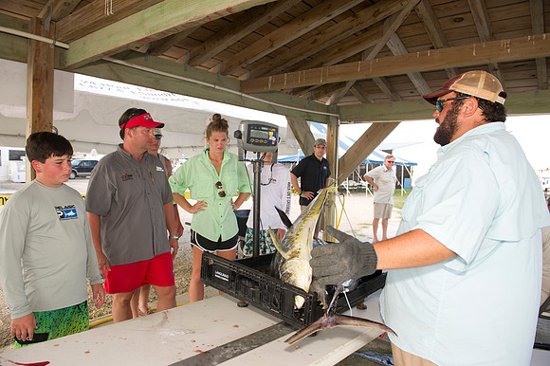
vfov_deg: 53.1
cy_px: 183
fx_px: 366
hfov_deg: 73.8
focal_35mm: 24
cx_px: 275
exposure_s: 1/250
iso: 400
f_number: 5
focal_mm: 24
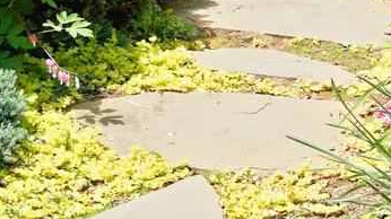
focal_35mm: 177
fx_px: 1834
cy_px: -403
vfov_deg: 6.3
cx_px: 276
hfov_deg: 12.1
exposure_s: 1/400
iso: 320
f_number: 4.5
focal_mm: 38
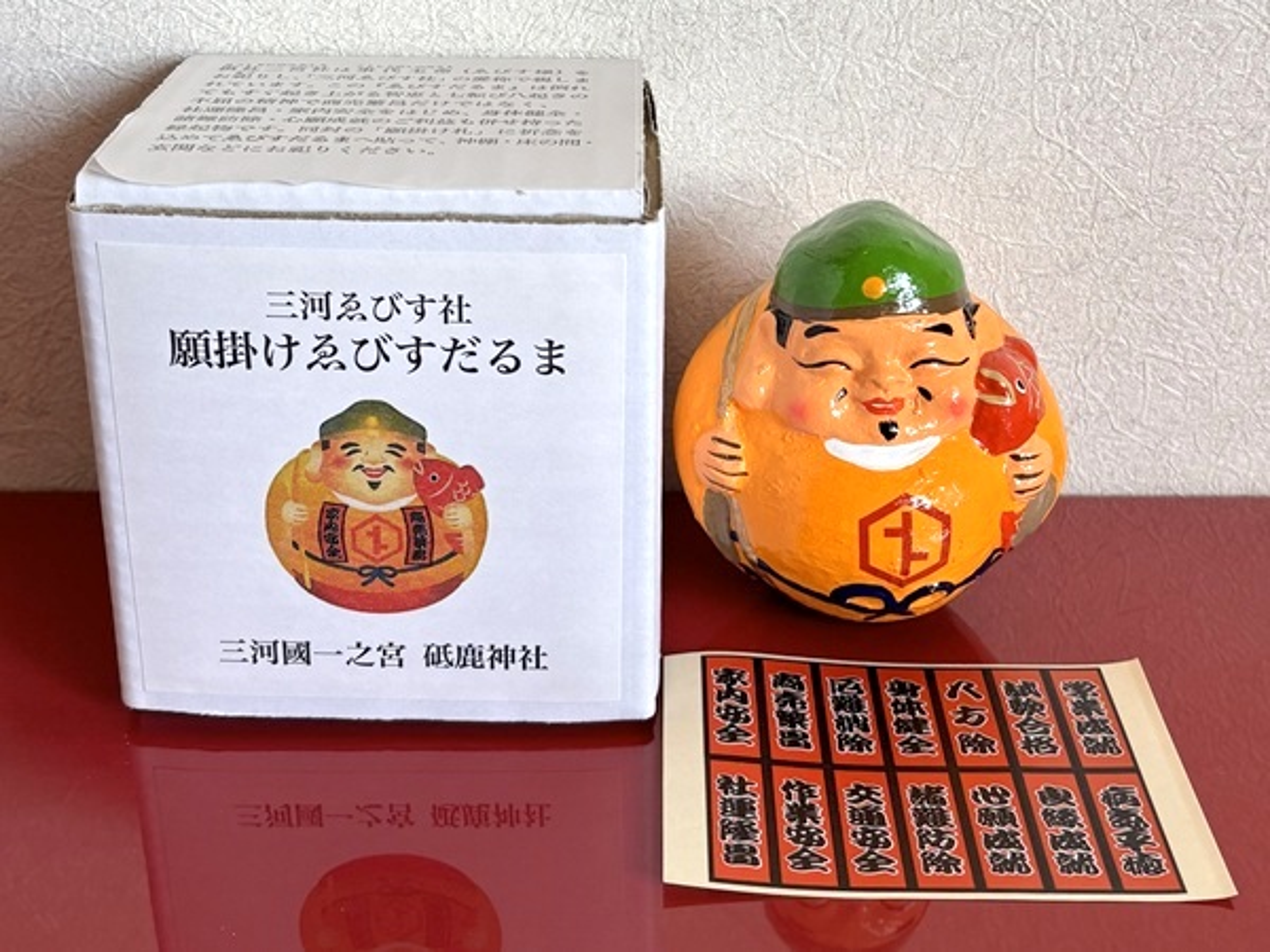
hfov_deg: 67.3
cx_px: 635
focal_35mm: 26
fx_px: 954
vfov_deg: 53.1
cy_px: 476
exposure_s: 1/121
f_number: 1.6
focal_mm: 5.96
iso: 50
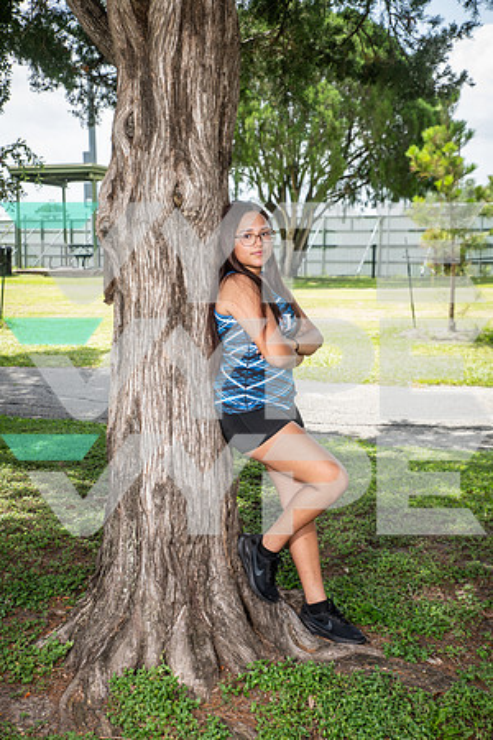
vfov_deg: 41.1
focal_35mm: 48
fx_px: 986
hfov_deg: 28.1
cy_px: 370
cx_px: 246
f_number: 6.3
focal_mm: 48
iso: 250
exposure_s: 1/400
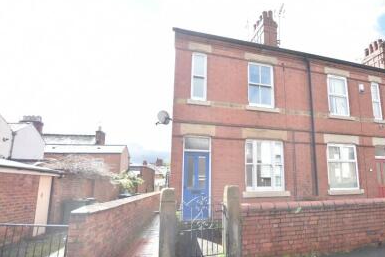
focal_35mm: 21
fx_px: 228
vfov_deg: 58.6
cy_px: 146
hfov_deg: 79.1
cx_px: 237
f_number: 3.5
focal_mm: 11.5
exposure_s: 1/320
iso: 100
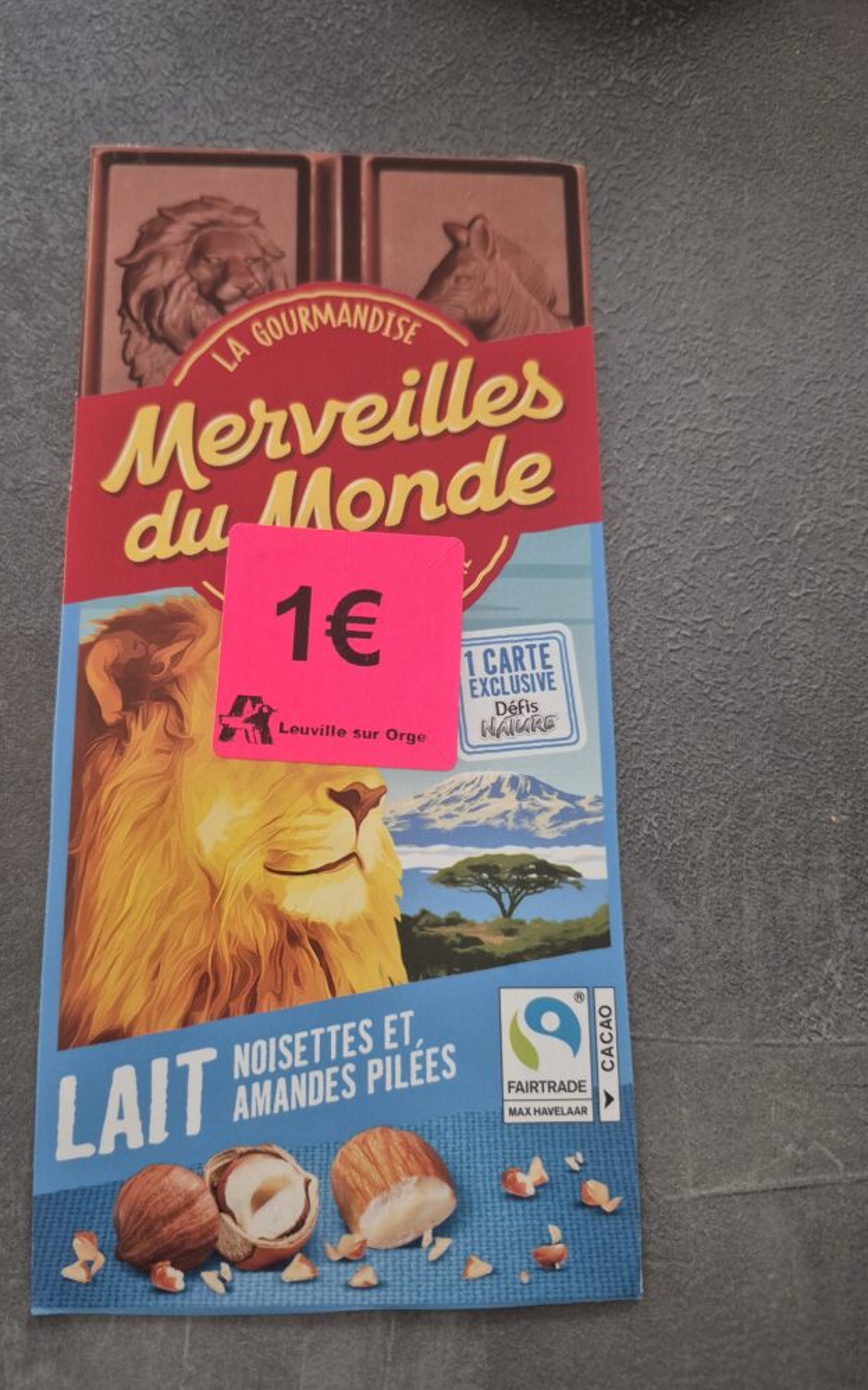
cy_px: 704
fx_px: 947
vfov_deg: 72.6
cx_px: 348
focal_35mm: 25
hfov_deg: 49.0
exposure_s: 1/60
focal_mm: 5.4
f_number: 1.8
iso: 800
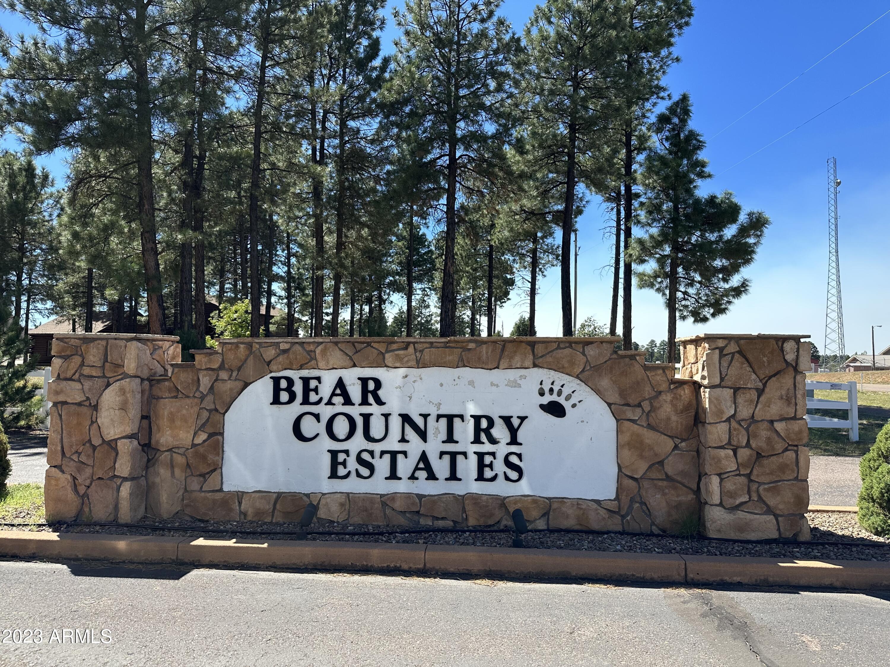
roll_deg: -1.3
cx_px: 445
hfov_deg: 71.6
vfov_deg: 56.8
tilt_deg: +1.9
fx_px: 617
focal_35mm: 24
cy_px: 334
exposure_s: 1/2203
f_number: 1.78
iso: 80
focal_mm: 6.86
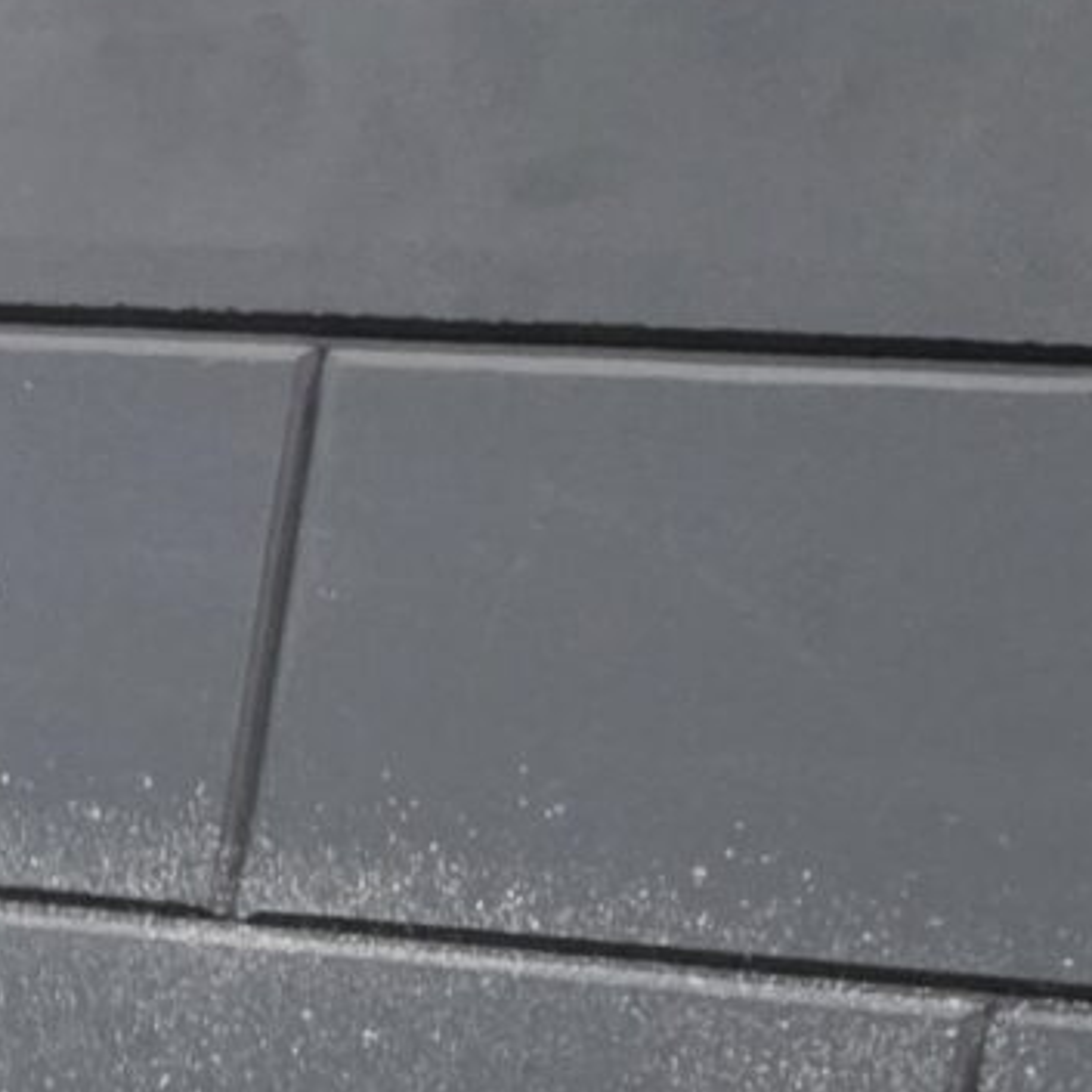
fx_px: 4890
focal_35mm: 137
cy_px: 1533
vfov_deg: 12.3
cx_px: -2224
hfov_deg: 9.7
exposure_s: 1/100
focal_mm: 6.25
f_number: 1.7
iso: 1250
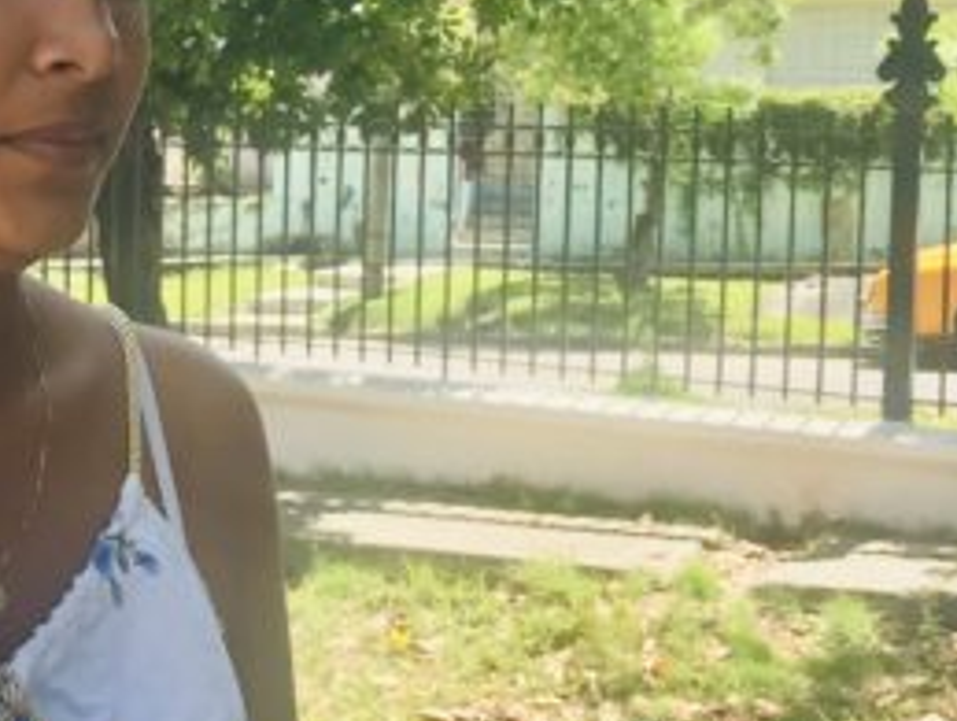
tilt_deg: -2.3
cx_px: 102
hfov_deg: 26.1
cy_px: 222
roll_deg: -2.2
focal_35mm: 72
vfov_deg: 20.4
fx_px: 1993
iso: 20
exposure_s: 1/643
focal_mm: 3.99
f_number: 1.8
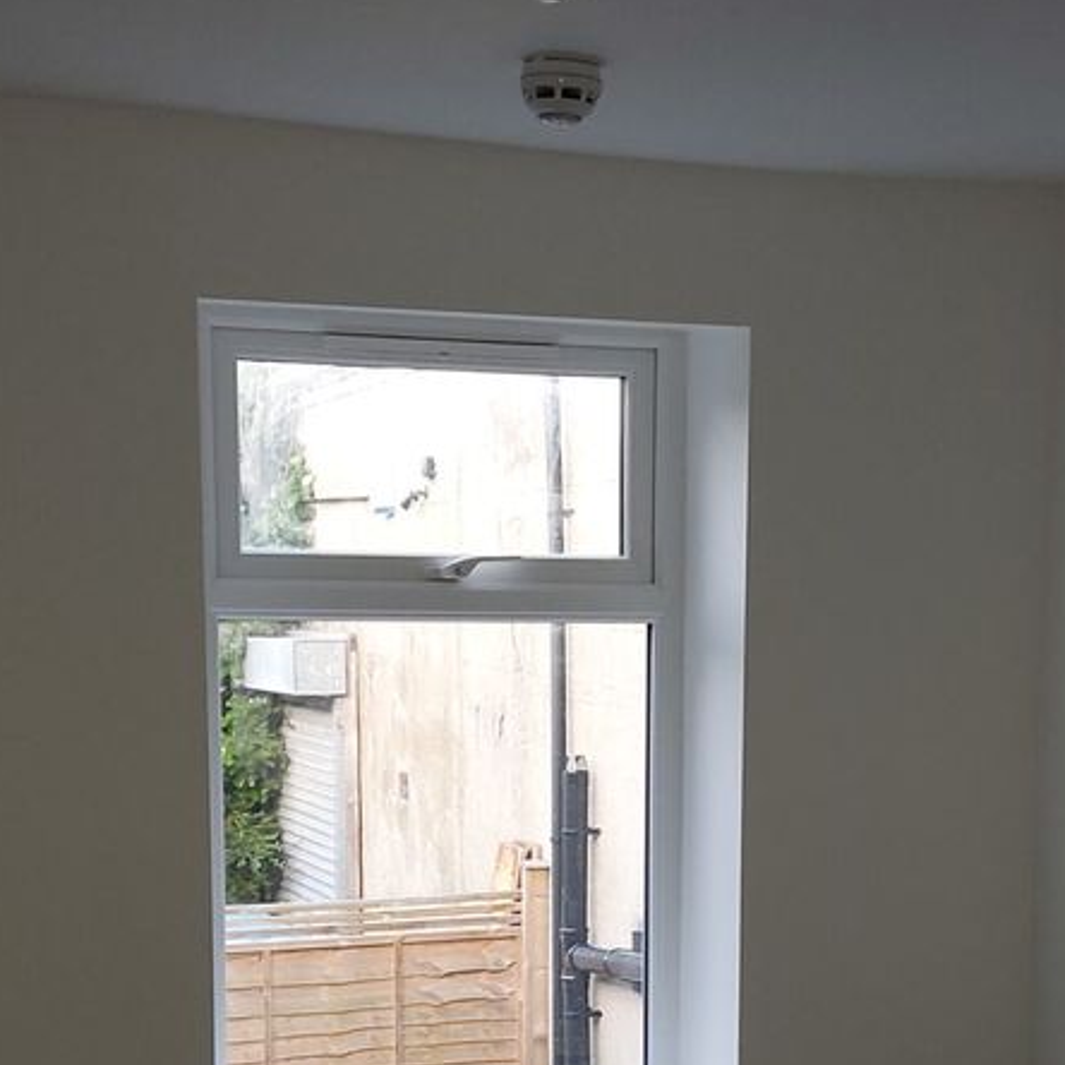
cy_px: 944
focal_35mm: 53
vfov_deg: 30.9
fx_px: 1845
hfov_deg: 32.1
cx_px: 624
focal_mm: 5.23
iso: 160
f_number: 1.8
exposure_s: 1/50
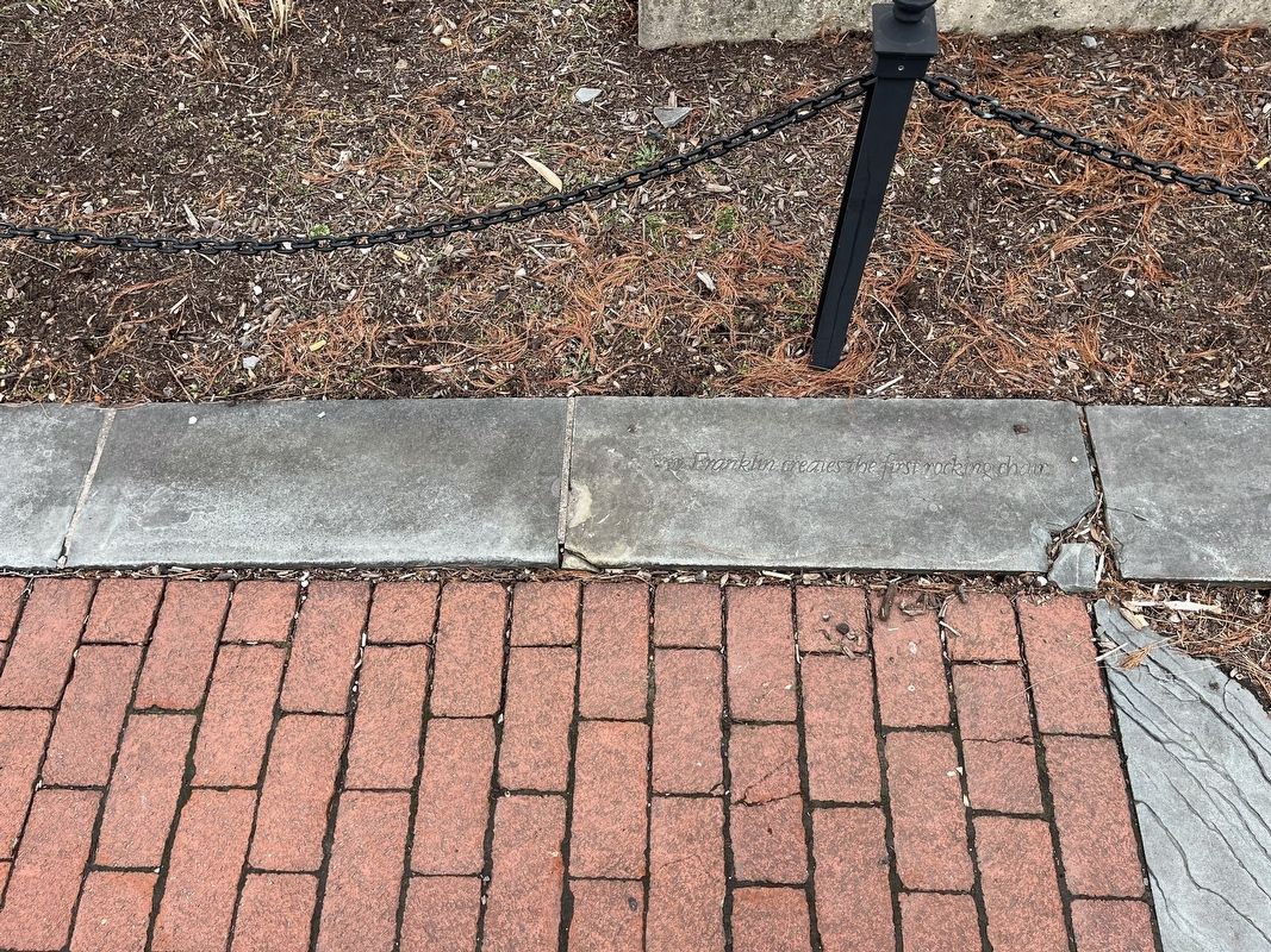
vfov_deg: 53.1
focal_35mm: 26
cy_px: 476
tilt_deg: -59.6
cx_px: 636
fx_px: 955
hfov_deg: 67.3
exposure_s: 1/211
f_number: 1.6
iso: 40
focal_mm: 5.1
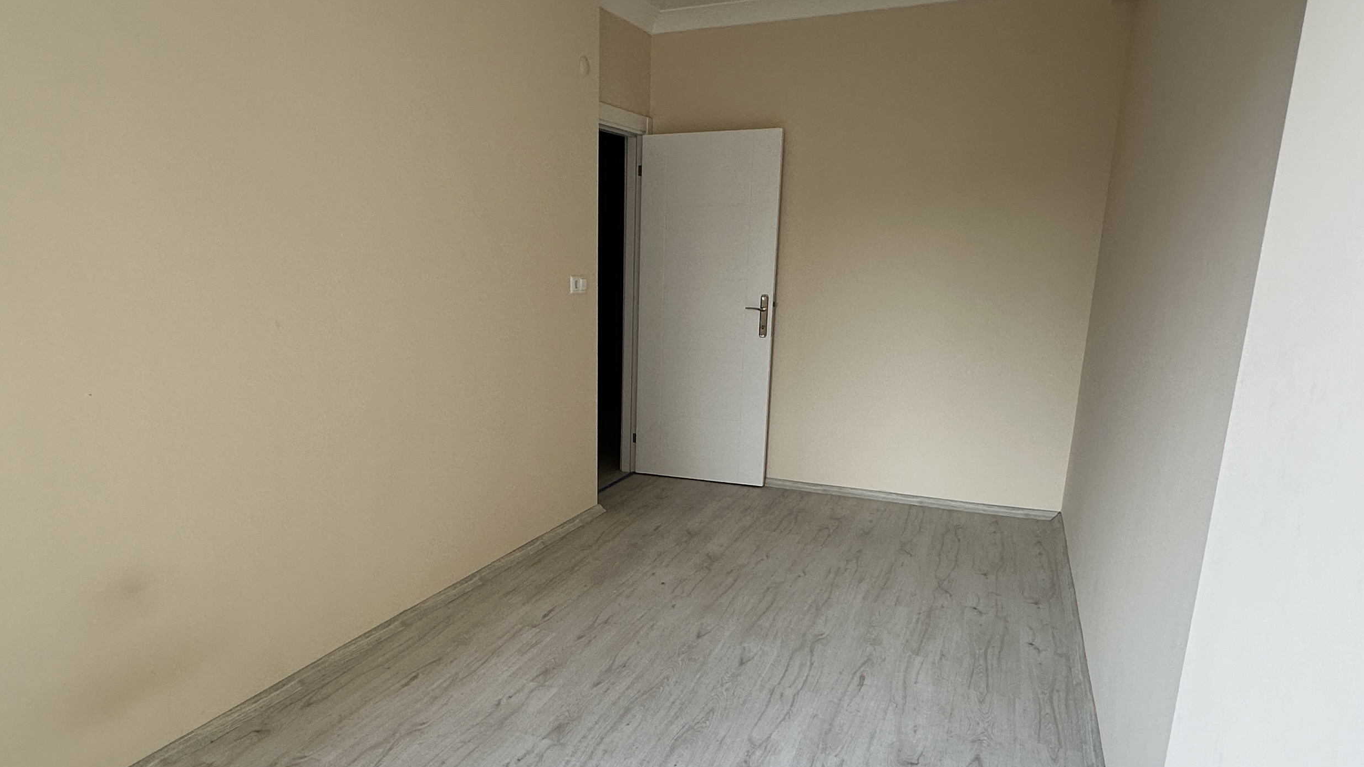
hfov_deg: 73.5
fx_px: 904
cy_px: 469
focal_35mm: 25
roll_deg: +0.1
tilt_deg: -13.6
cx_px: 567
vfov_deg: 45.7
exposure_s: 1/99
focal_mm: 2.22
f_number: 2.2
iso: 100
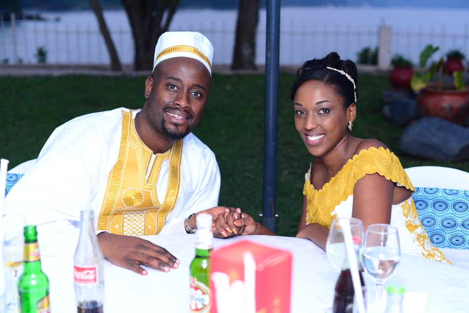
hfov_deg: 36.8
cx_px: 253
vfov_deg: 25.1
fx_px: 704
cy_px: 154
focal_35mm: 54
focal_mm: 50
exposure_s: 1/100
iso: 500
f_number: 3.2
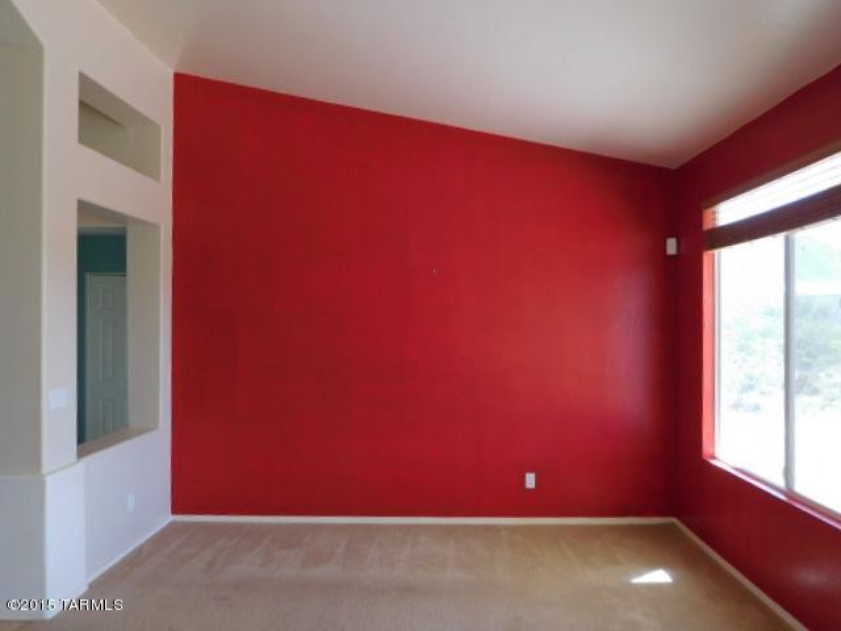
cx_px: 420
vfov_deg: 54.9
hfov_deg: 69.4
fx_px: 607
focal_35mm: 25
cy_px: 316
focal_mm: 4.5
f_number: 3.4
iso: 125
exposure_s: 1/60
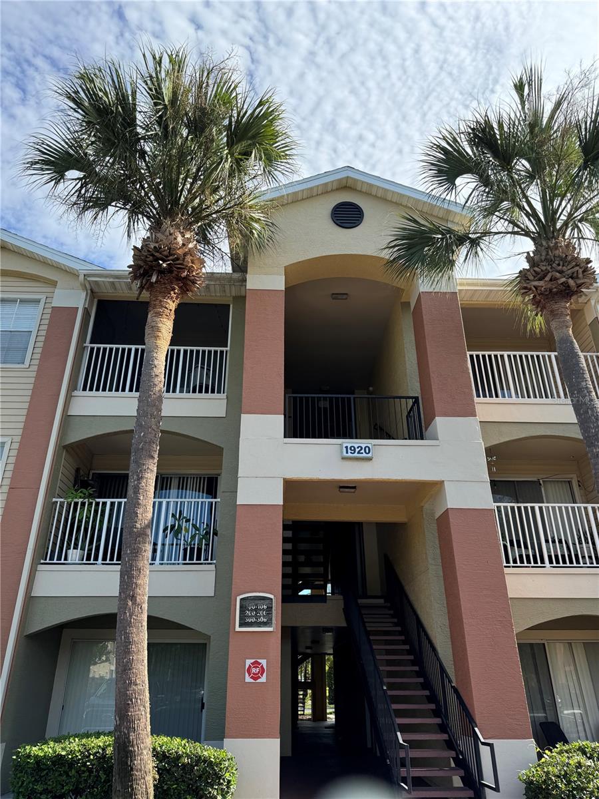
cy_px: 400
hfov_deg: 56.8
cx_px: 300
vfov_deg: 71.6
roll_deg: +0.5
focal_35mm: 24
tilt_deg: +26.7
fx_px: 554
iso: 80
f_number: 1.78
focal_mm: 6.76
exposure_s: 1/1637
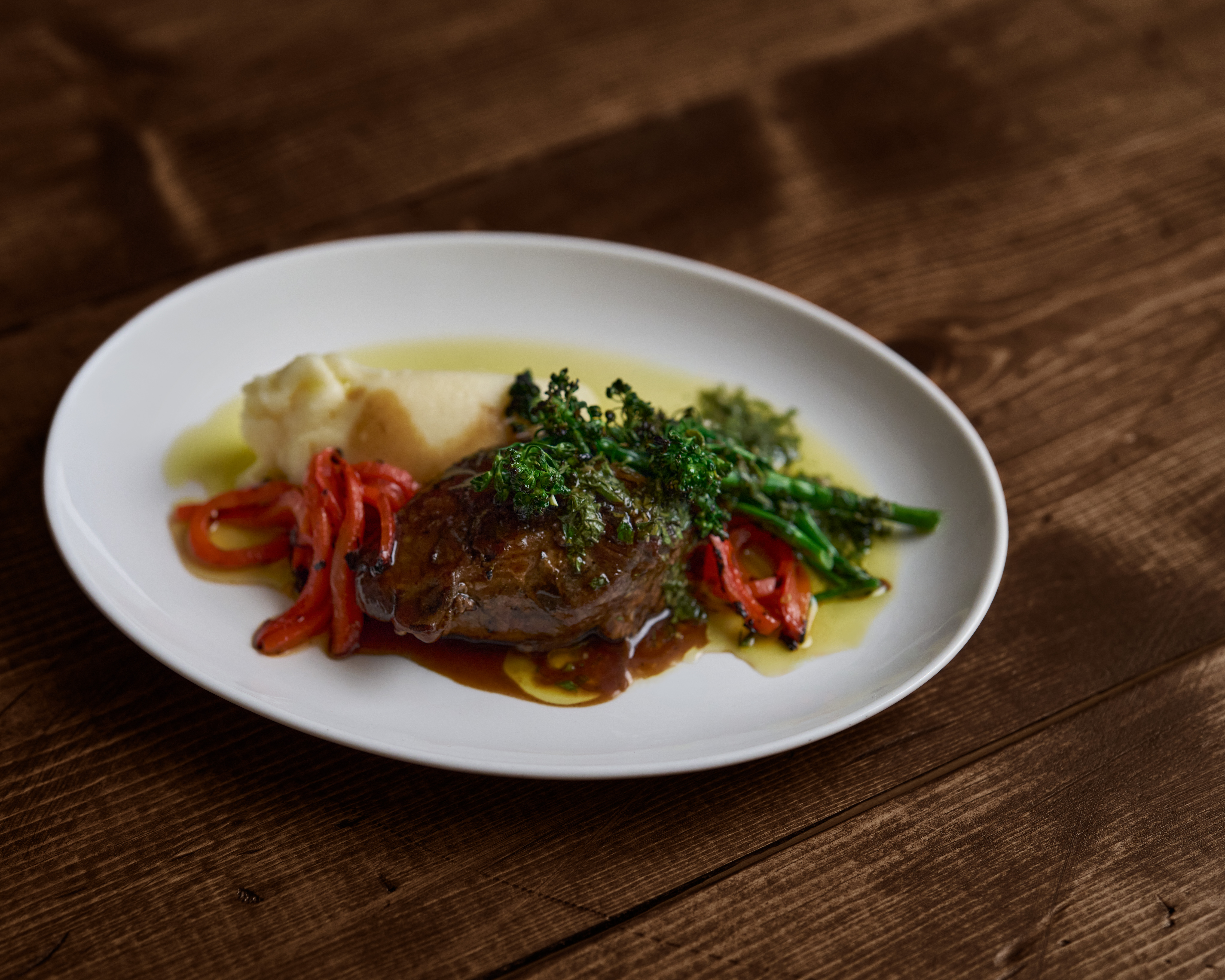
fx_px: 2067
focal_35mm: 57
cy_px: 489
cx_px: 533
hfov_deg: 33.0
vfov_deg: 26.7
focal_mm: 50
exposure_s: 1/200
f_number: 2.5
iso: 1250
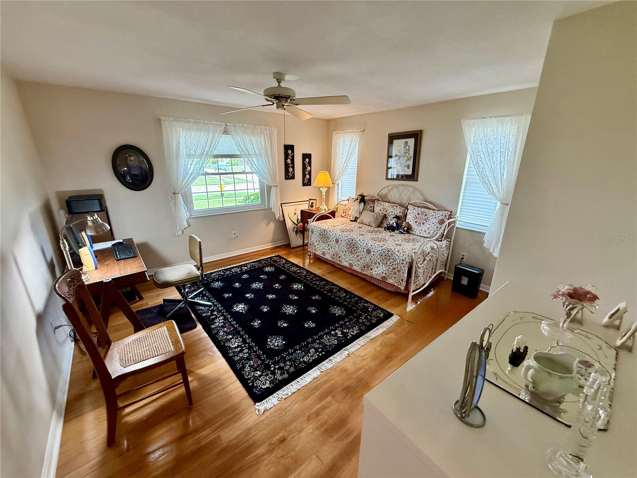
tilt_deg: -14.9
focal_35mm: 14
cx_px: 318
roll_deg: +0.1
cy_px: 239
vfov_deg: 85.7
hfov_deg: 102.1
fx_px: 258
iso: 250
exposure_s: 1/120
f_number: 2.2
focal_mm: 2.22
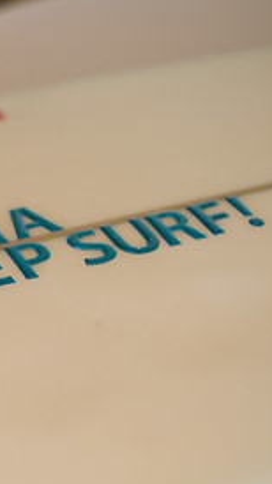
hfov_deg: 10.7
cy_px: 268
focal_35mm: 111
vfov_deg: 19.3
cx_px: -71
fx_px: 1424
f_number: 2
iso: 1600
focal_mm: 50
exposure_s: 1/160
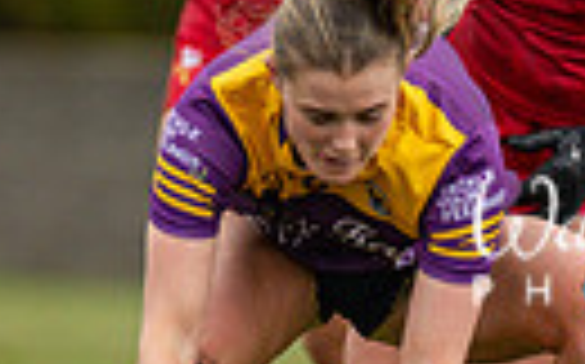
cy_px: 307
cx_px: 445
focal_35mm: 1840
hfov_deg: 1.1
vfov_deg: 0.7
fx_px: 29310
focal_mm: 300
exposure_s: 1/1000
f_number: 2.8
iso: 640
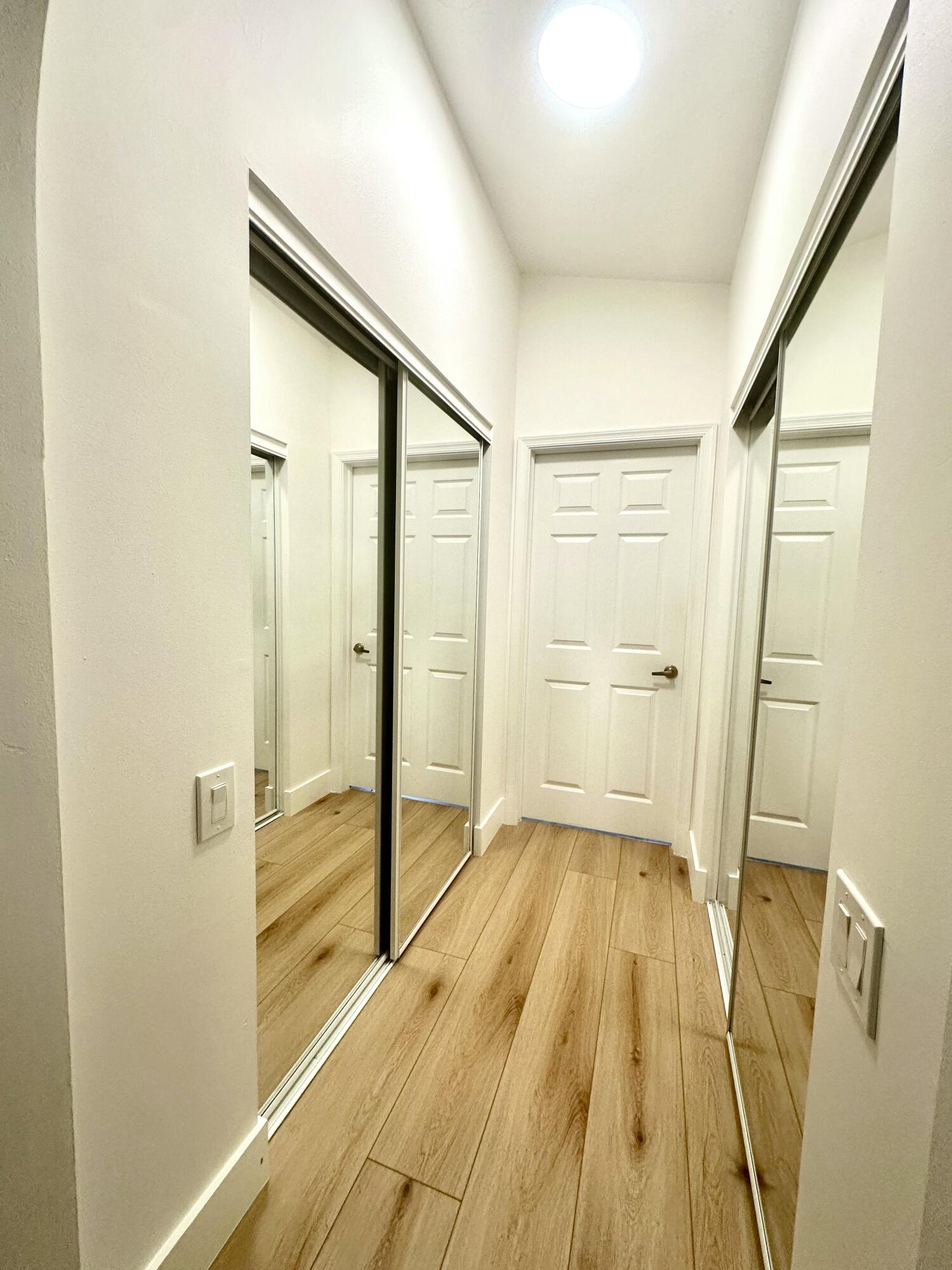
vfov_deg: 102.1
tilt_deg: -4.4
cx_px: 476
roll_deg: -2.7
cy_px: 635
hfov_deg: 85.7
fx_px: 513
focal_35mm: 14
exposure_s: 1/120
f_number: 2.2
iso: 160
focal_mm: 2.22
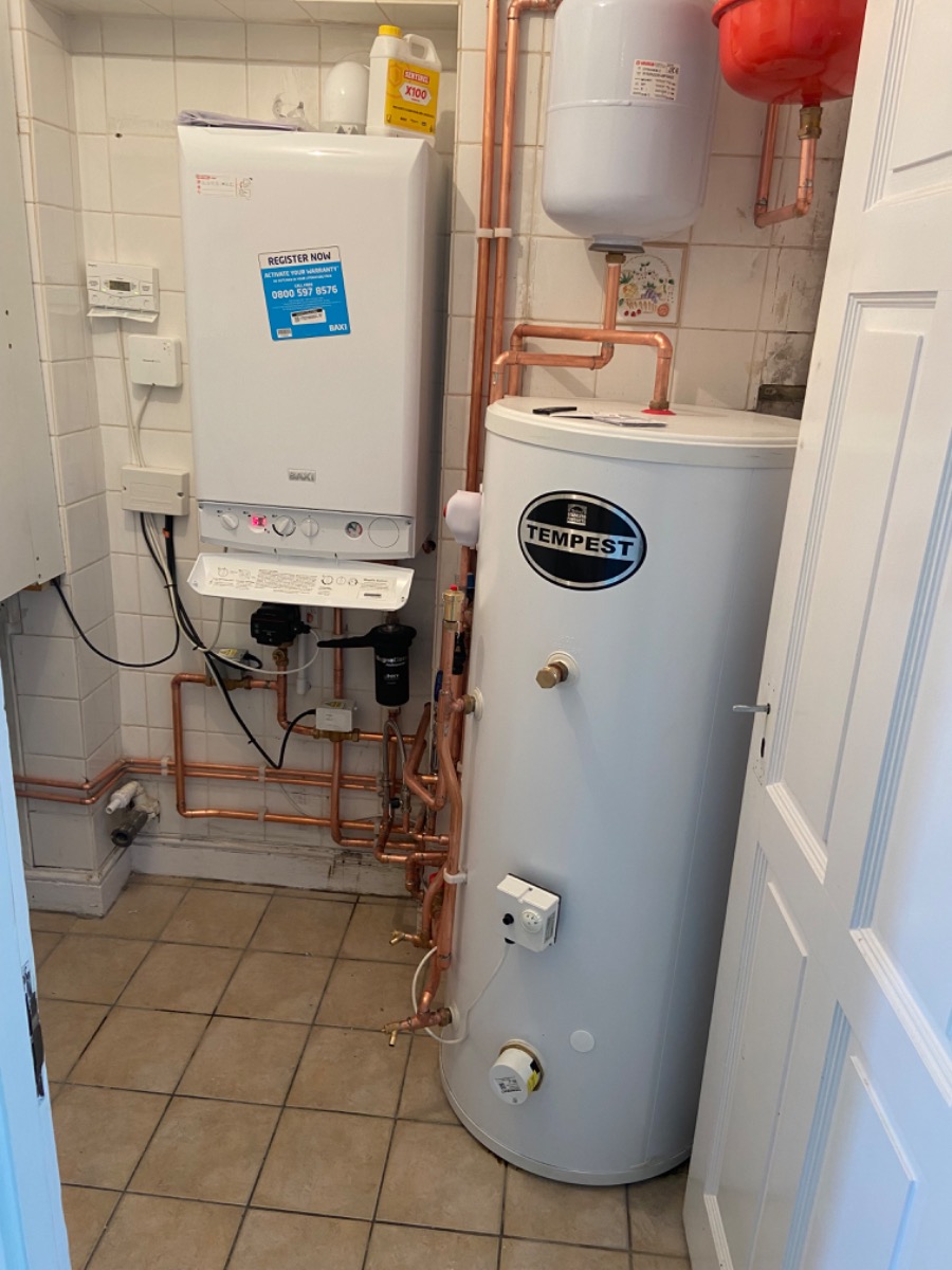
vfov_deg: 67.3
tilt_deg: -18.0
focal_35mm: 26
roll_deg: -2.4
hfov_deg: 53.1
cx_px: 476
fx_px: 953
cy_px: 635
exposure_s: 1/50
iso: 80
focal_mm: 4.25
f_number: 1.8
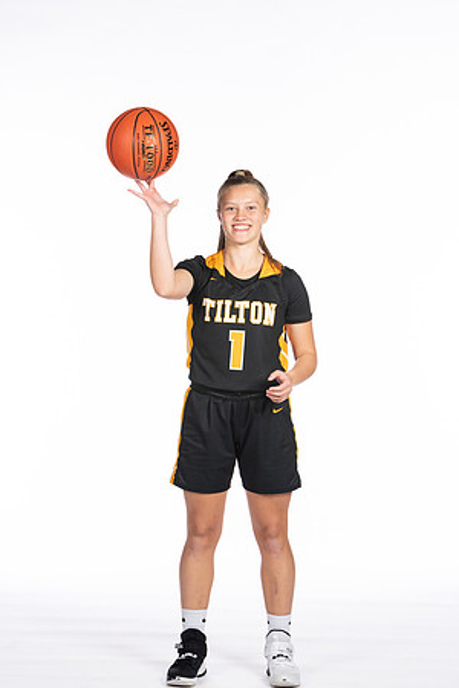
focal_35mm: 105
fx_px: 2008
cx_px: 230
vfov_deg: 19.5
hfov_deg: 13.0
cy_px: 344
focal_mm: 70
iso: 100
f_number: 5
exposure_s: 1/100
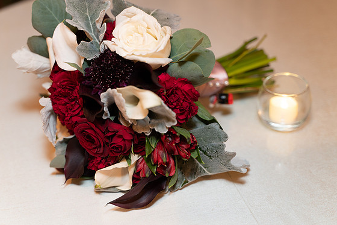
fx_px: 533
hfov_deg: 35.1
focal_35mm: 57
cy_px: 111
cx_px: 165
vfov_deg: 23.8
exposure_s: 1/20
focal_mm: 55
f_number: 2.8
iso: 640
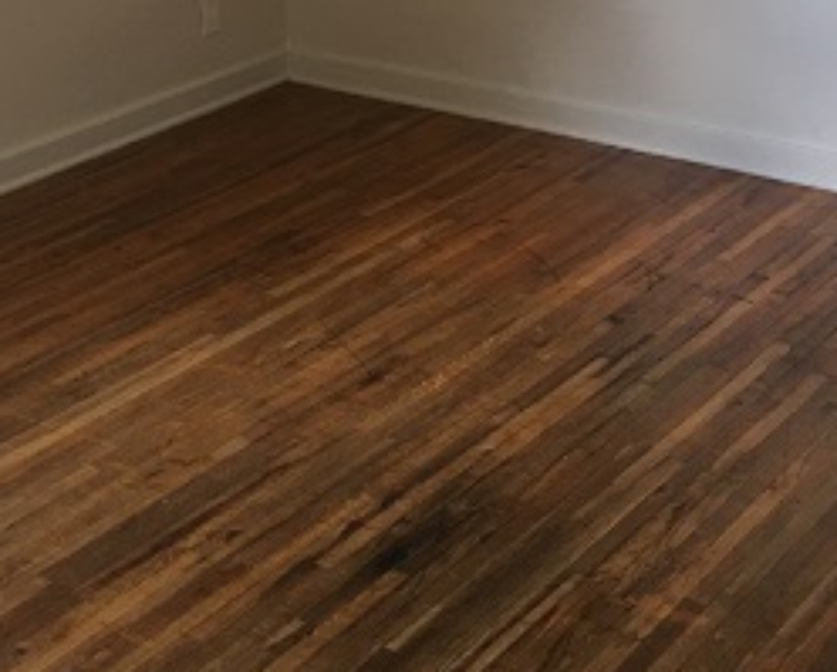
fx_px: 1810
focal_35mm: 73
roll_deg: +0.1
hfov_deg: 26.0
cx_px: 368
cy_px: 162
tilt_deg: -17.8
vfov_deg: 20.8
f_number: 2.2
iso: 25
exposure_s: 1/15
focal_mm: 4.15
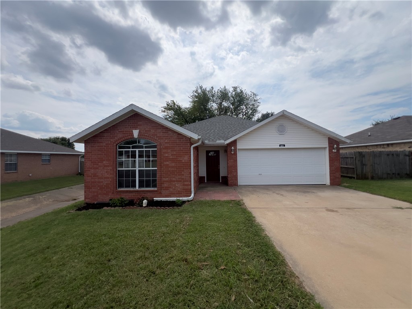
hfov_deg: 106.2
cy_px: 154
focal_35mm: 13
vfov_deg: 89.9
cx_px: 206
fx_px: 155
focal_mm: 1.57
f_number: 1.8
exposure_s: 1/2500
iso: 32
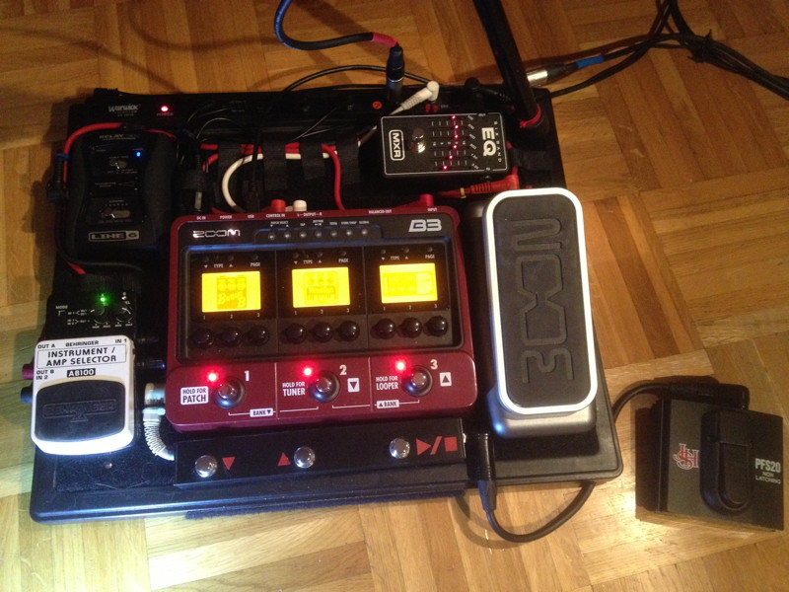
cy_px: 296
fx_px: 798
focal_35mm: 35
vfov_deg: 40.7
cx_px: 394
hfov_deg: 52.6
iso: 500
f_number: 2.4
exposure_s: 1/15
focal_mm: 4.28
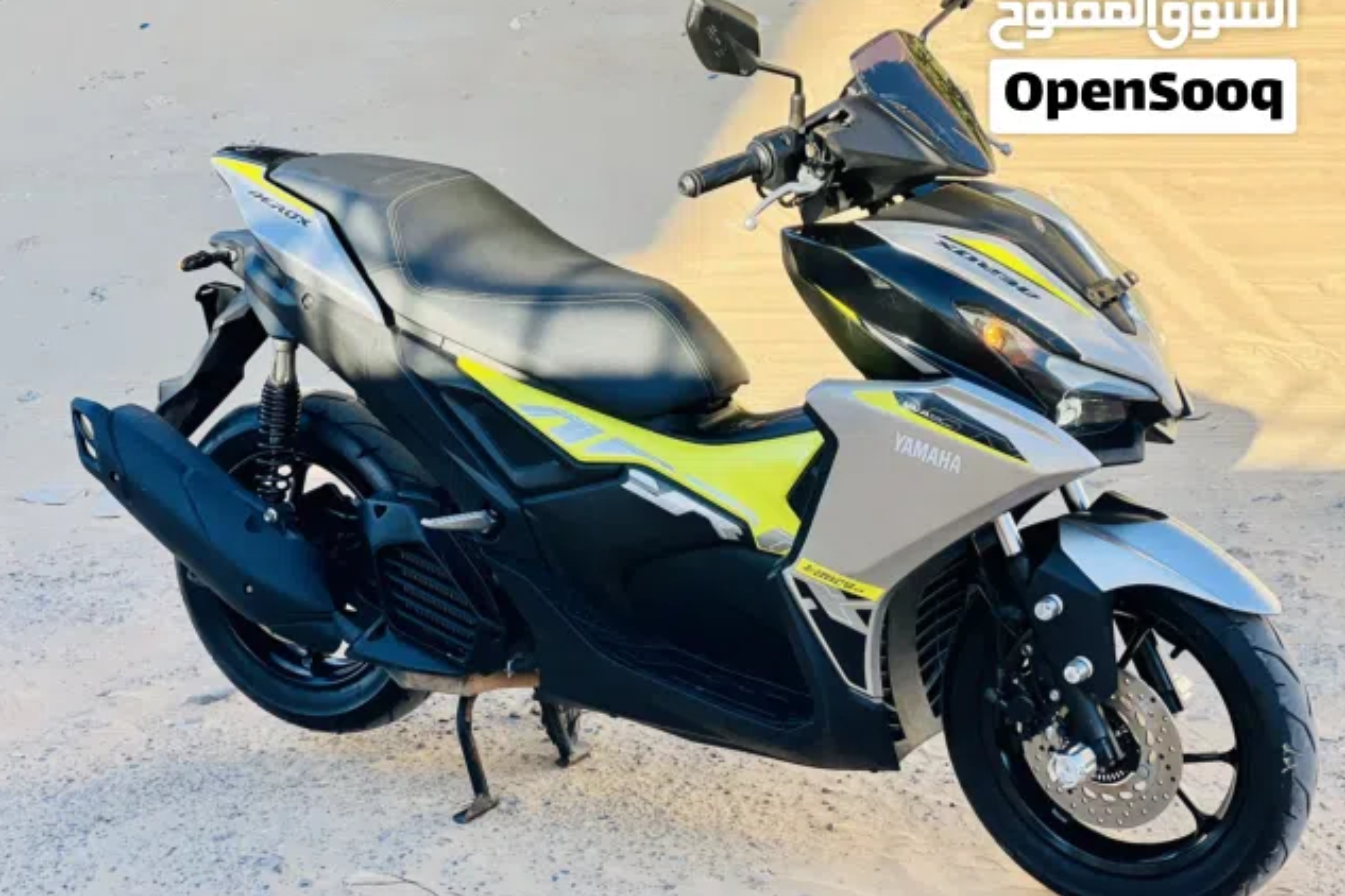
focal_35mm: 81
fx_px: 3026
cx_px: 669
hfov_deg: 25.1
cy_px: 440
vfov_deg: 16.9
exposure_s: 1/138
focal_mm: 9
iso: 25
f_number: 2.8
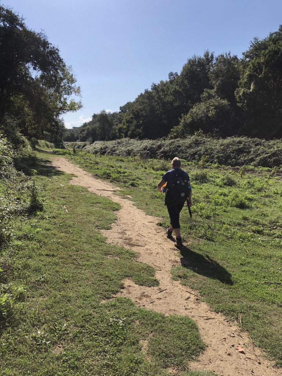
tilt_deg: -6.0
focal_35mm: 28
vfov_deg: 63.4
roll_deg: -1.9
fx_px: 304
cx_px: 141
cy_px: 188
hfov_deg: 49.7
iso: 20
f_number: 1.8
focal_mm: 4
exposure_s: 1/2667
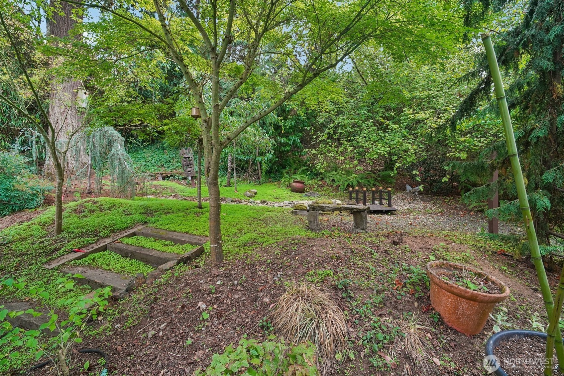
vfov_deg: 73.7
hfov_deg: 96.7
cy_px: 188
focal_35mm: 16
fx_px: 251
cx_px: 282
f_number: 8
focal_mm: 16
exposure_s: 1/50
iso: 1600
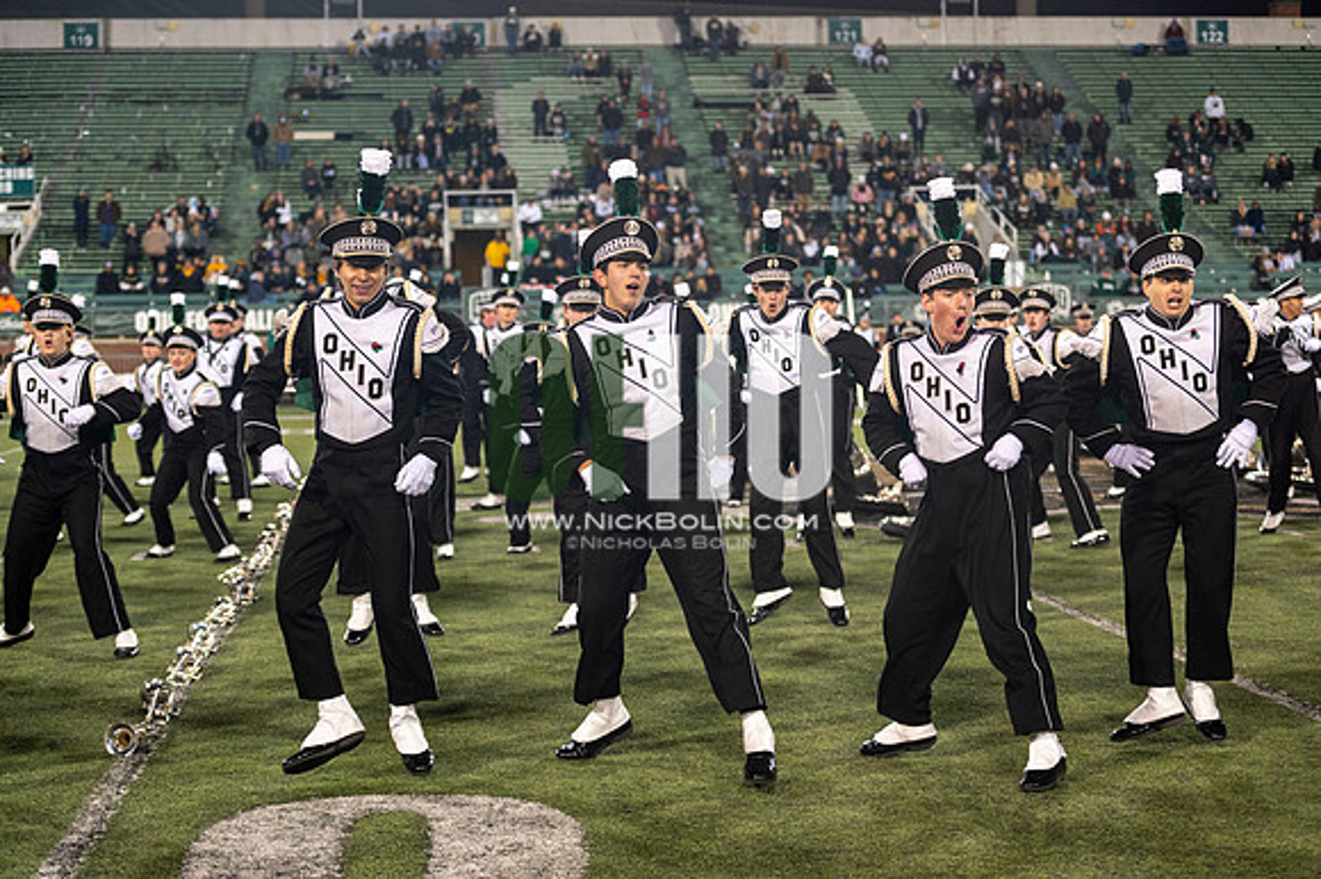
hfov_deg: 28.9
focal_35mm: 70
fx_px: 2567
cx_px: 660
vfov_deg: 19.4
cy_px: 440
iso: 1000
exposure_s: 1/500
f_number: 2.8
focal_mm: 70
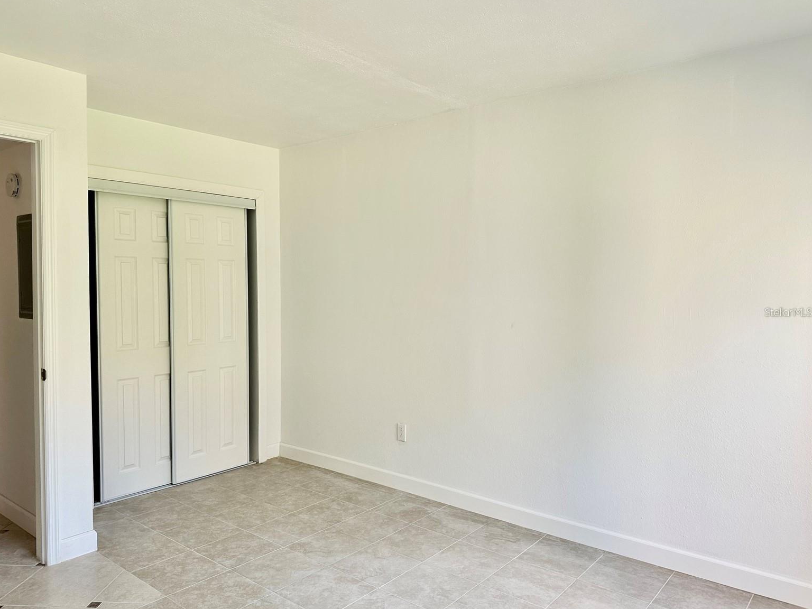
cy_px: 312
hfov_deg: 69.4
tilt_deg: -1.4
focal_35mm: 25
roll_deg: -0.6
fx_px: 586
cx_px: 392
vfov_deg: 54.9
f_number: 1.78
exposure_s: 1/120
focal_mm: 6.86
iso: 125
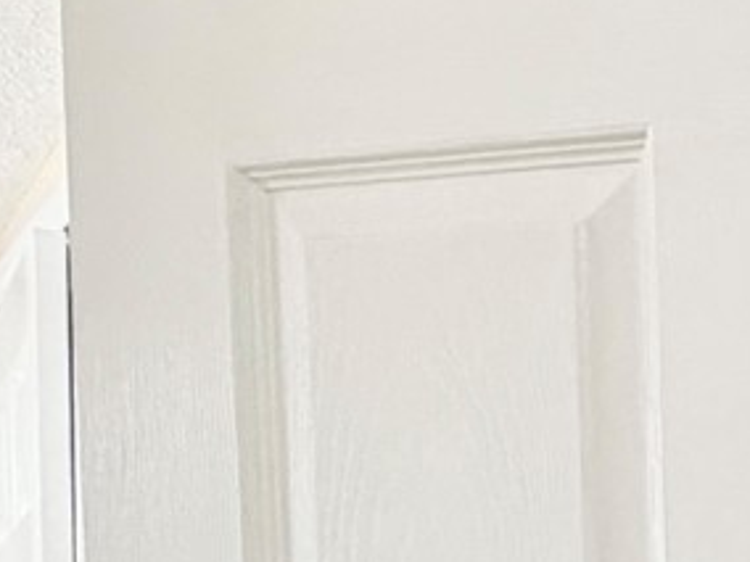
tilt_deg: -3.8
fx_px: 2188
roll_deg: -0.2
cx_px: 1563
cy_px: 979
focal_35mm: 101
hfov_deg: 15.2
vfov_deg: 13.3
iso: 200
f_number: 2.2
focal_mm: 2.22
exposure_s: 1/120
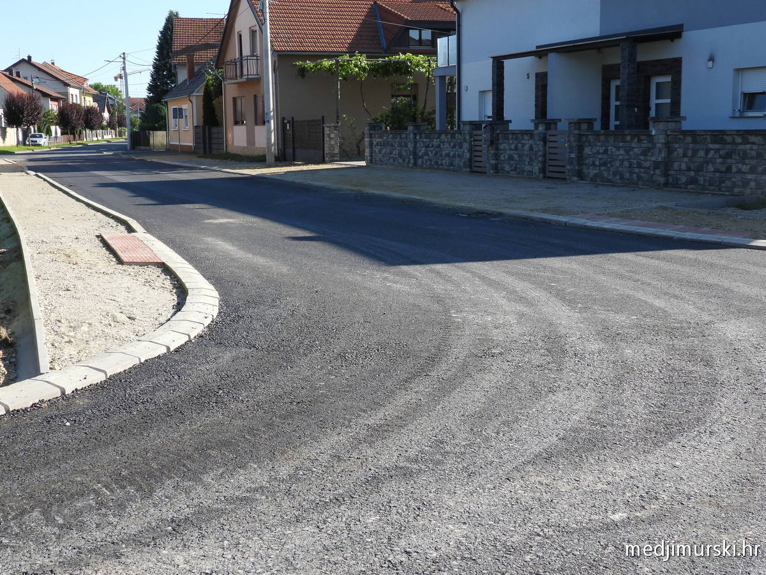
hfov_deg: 42.9
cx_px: 383
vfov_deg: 32.9
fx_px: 974
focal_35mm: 44
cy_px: 288
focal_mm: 7.9
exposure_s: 1/640
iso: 100
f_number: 3.2
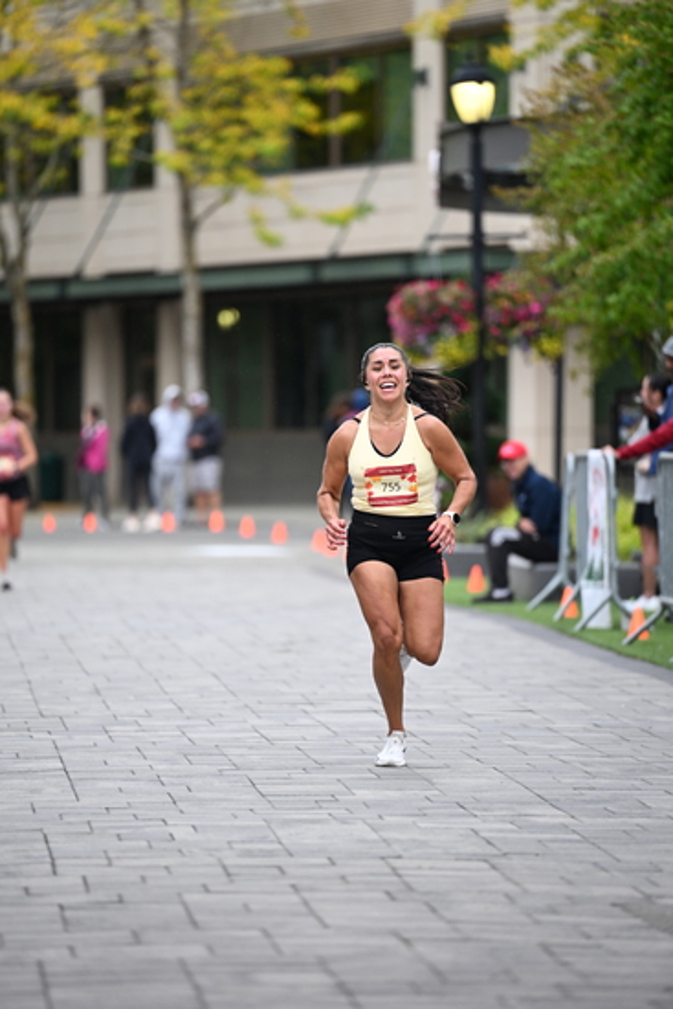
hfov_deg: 6.9
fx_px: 5604
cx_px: 336
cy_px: 504
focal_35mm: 200
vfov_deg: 10.3
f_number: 2.8
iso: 1000
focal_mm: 200
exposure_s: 1/1600
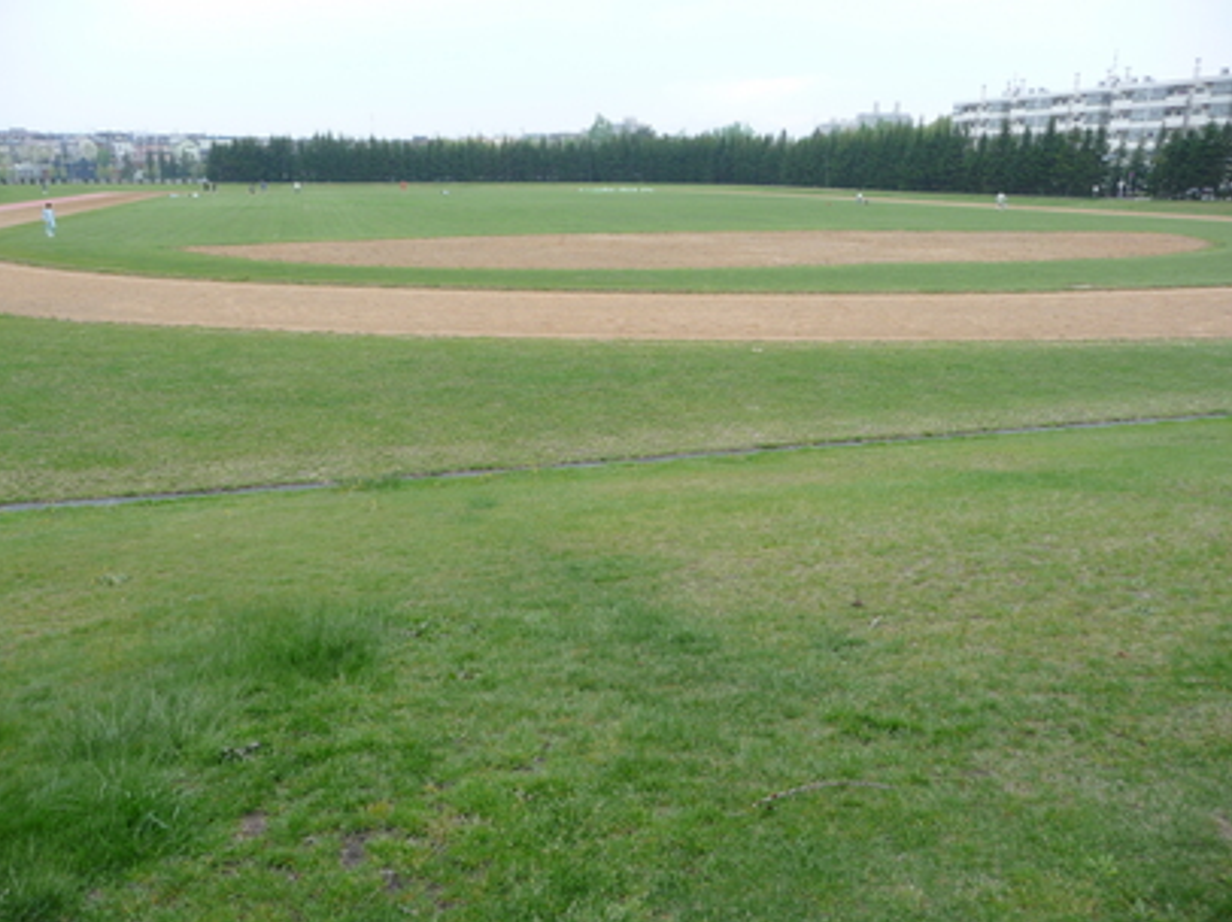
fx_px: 1032
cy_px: 450
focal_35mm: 29
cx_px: 607
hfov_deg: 61.7
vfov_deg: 48.2
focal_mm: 4.7
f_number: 3.3
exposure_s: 1/125
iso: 100
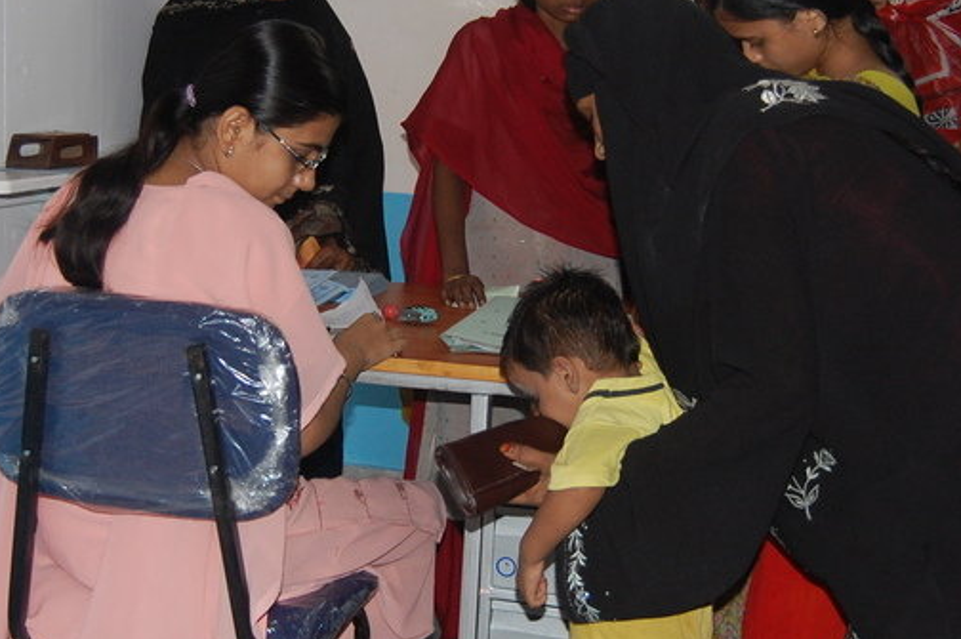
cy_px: 276
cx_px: 448
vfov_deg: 20.3
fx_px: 1787
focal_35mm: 67
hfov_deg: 30.1
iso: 400
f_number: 3.8
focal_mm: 22
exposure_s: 1/60
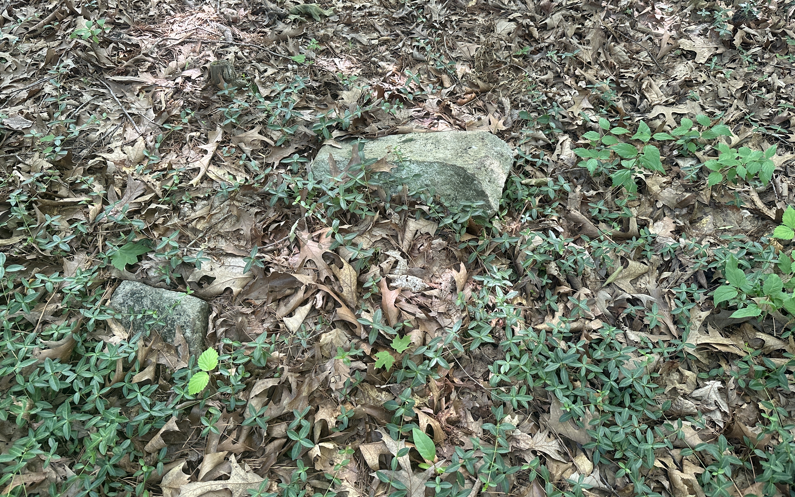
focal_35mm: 26
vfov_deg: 47.6
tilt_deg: -53.9
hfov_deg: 70.4
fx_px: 563
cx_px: 398
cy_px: 248
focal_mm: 6.86
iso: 250
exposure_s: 1/121
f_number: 1.78
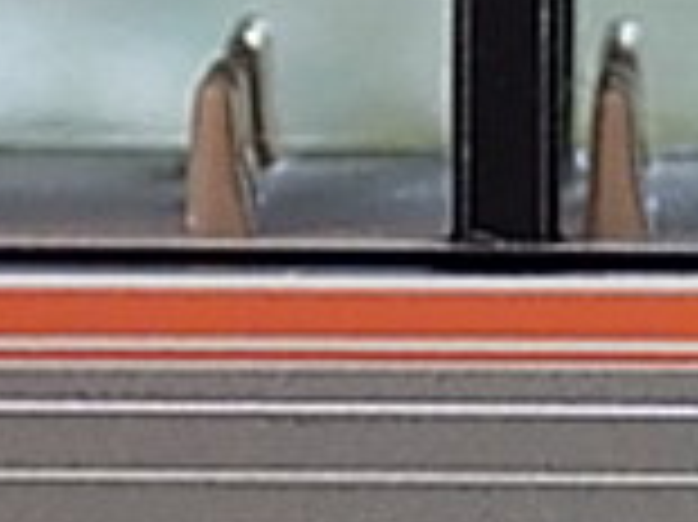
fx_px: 8906
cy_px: 324
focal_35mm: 442
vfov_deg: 3.4
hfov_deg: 4.5
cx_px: 937
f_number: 4.7
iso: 400
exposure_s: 1/8
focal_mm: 19.1
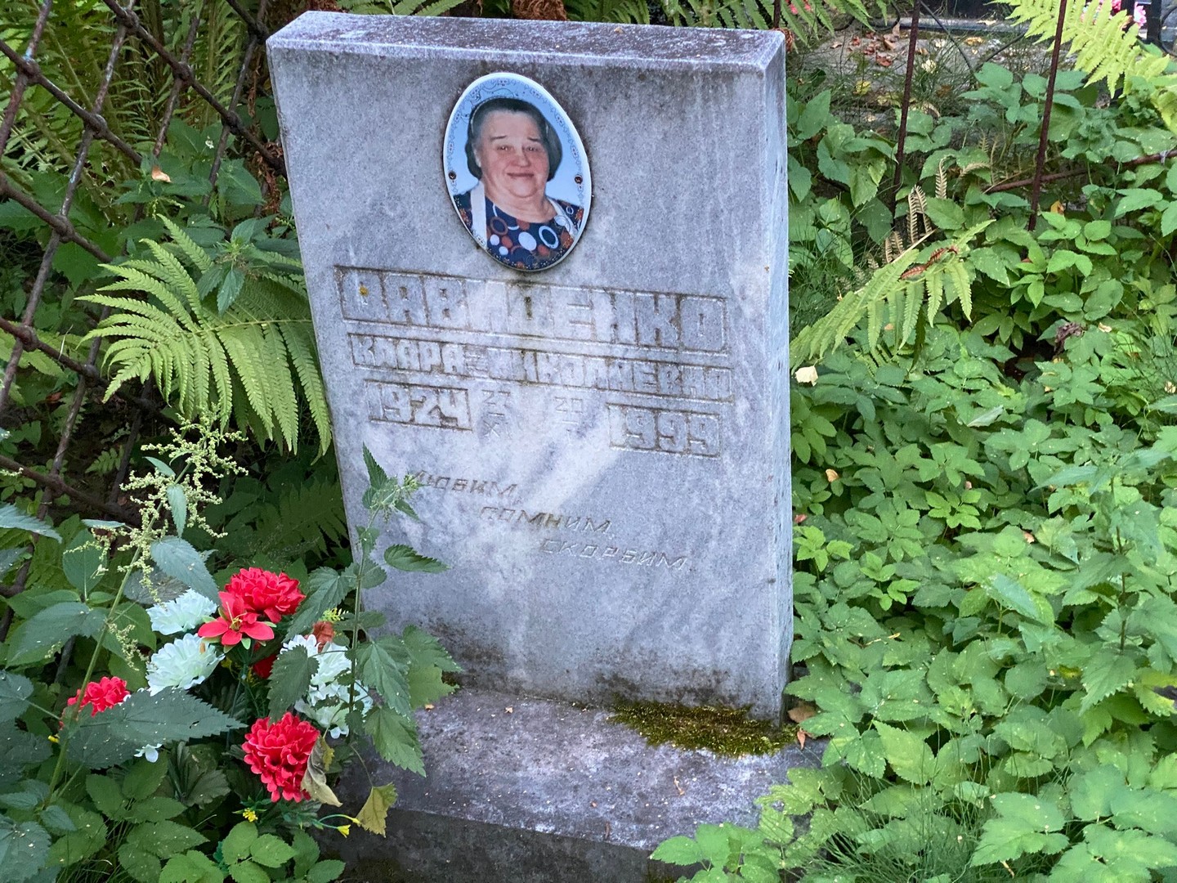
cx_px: 588
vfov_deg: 28.0
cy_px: 442
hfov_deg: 36.8
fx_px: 1768
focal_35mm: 52
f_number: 2
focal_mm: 6
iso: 640
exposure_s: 1/60
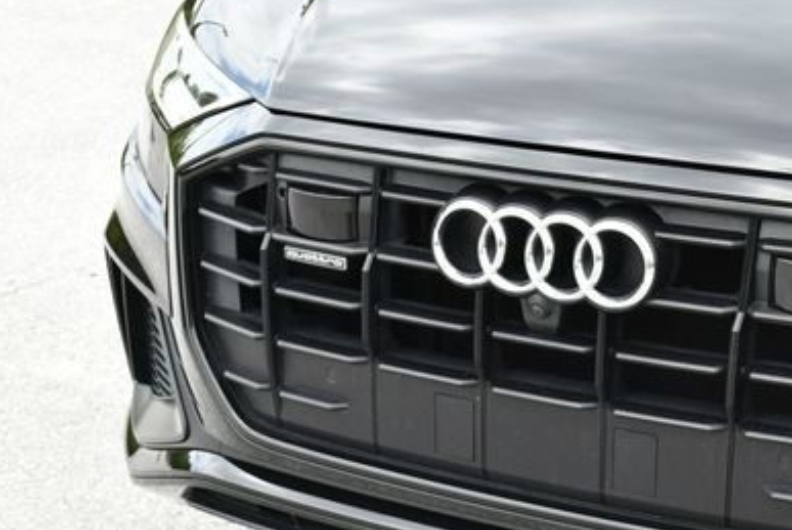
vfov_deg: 15.9
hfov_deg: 23.3
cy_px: 360
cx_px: 630
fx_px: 1894
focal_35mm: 86
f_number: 5.6
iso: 280
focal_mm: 26
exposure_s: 1/250
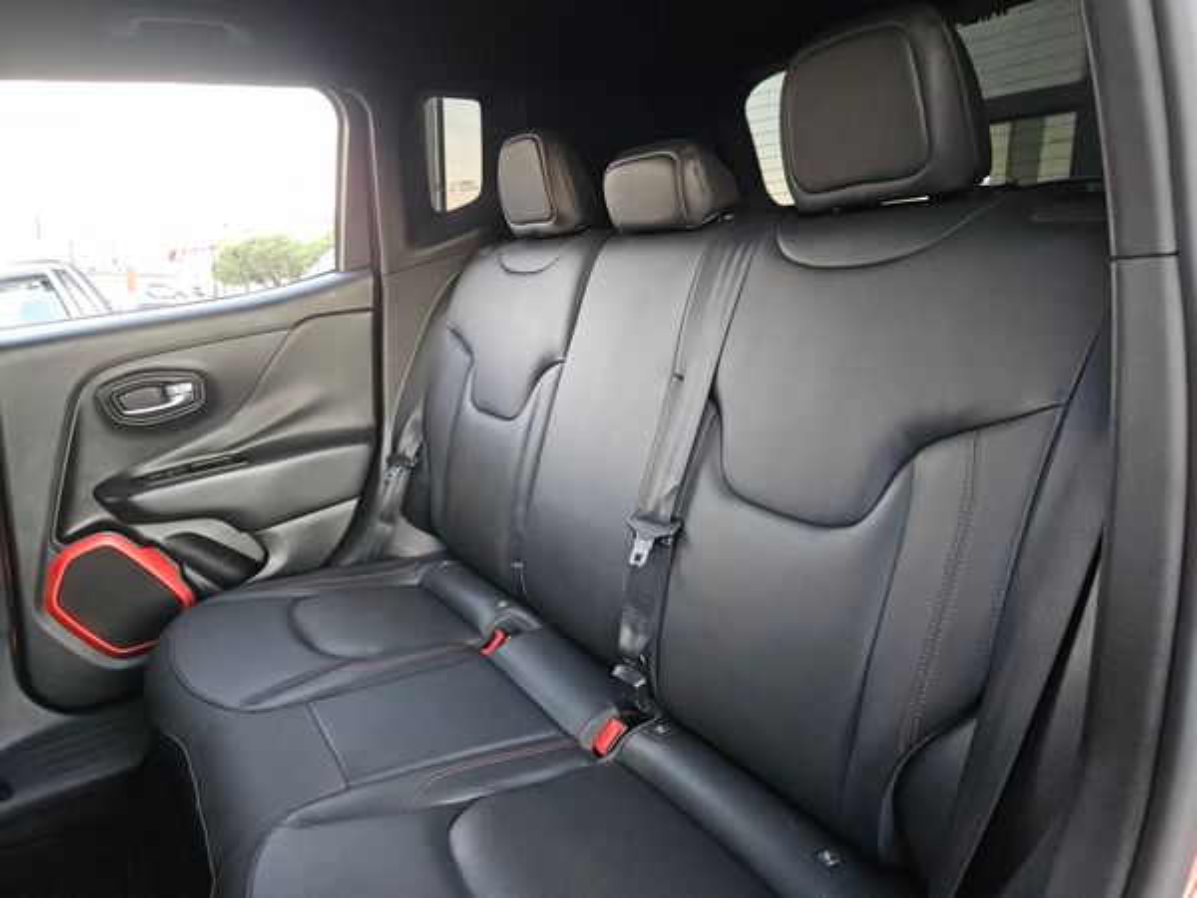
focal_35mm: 23
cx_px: 598
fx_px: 795
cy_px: 449
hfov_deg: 73.9
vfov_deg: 58.9
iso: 500
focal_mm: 5.4
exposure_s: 1/40
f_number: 1.8
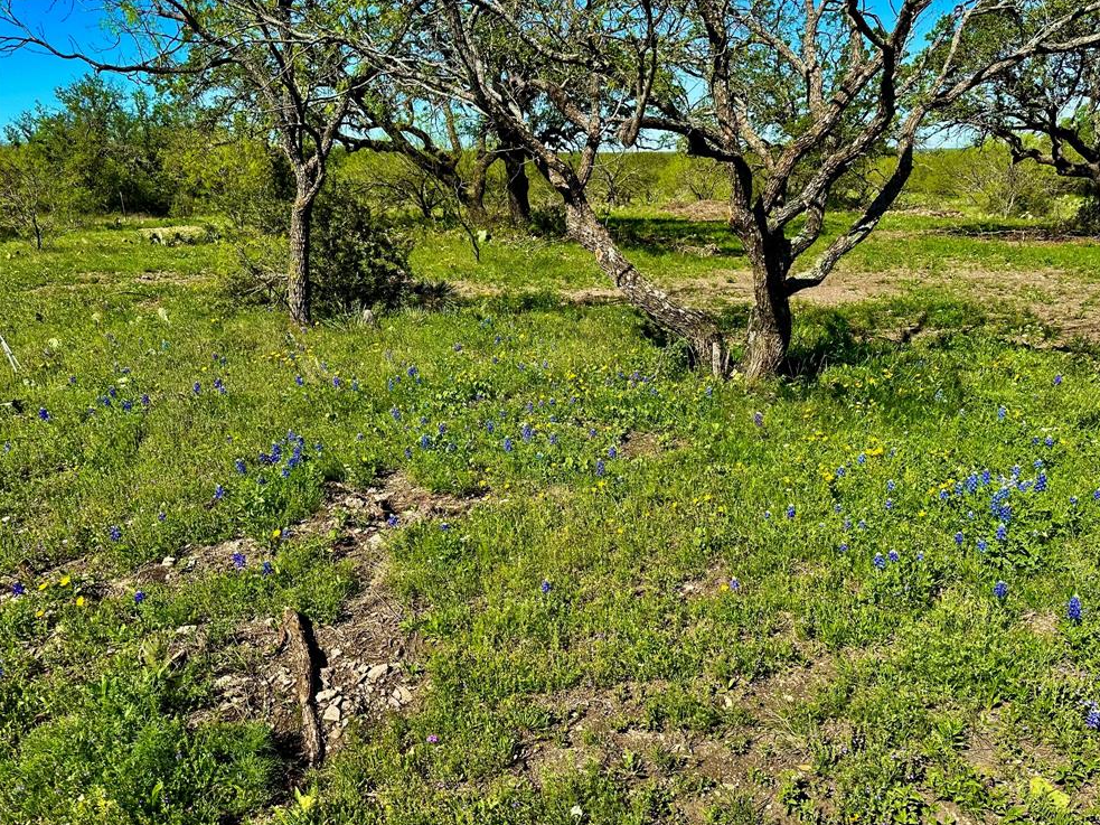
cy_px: 426
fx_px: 794
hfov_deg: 69.4
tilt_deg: -18.0
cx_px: 568
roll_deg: +0.5
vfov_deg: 54.9
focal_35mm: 25
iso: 80
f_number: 1.78
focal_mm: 6.86
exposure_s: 1/3247
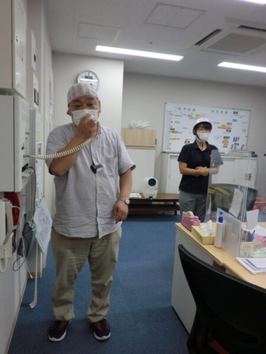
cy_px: 177
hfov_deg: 53.1
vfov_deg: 67.3
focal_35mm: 26
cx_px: 133
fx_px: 266
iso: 100
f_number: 2.8
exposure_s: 1/60
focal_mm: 4.7
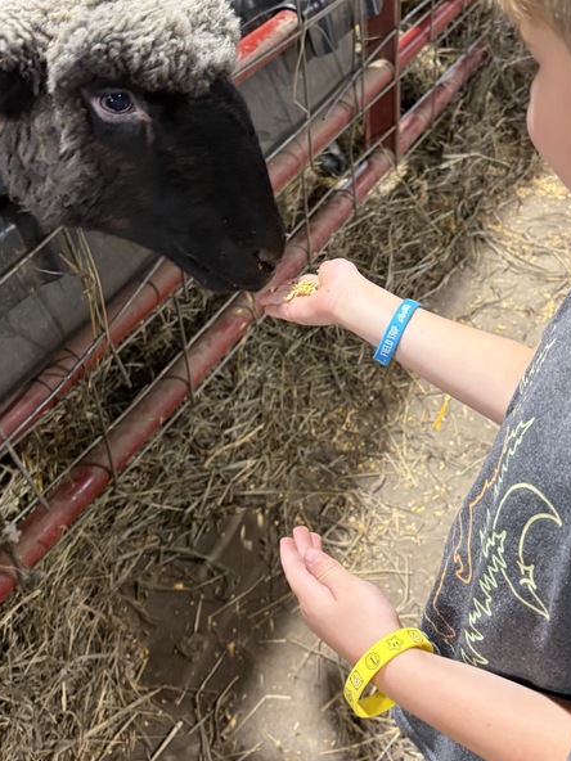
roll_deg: +1.3
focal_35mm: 45
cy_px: 319
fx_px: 990
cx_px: 359
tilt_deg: -38.9
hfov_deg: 32.0
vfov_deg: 41.9
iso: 320
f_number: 1.6
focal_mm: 5.96
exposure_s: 1/60
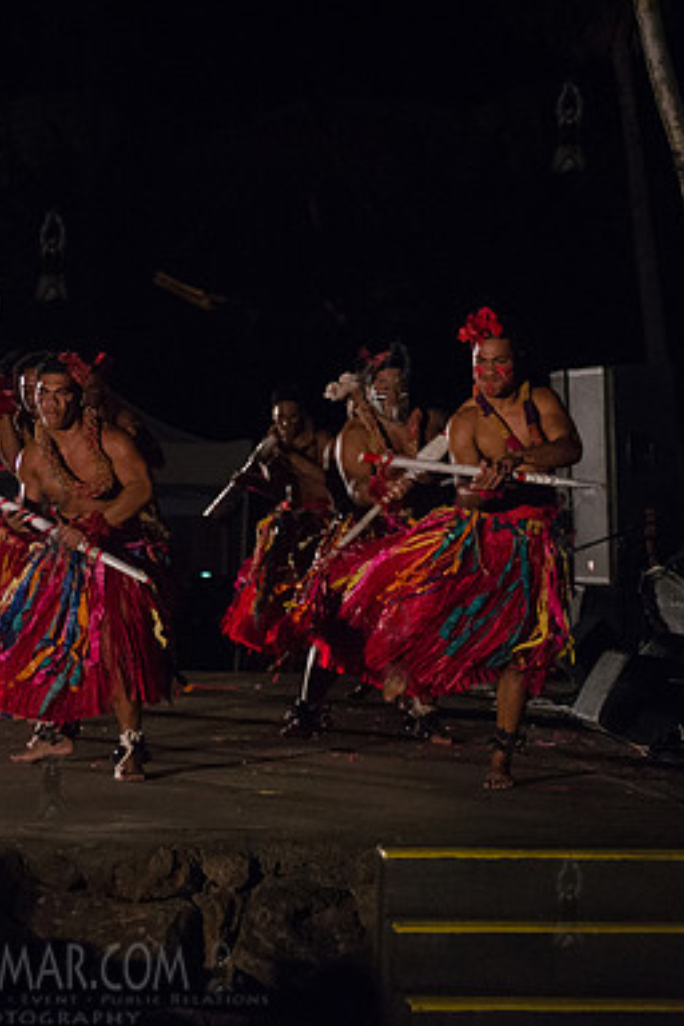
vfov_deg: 16.9
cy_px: 512
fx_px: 3448
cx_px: 51
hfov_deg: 11.2
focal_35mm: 121
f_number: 2.8
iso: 4000
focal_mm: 80
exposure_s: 1/320
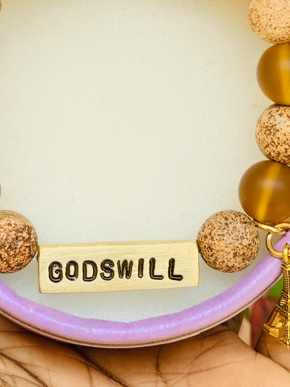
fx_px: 1687
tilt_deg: -22.1
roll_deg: -0.8
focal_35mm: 151
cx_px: 113
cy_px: 101
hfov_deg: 9.8
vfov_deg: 13.0
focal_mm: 6
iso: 16
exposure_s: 1/122
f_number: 2.4
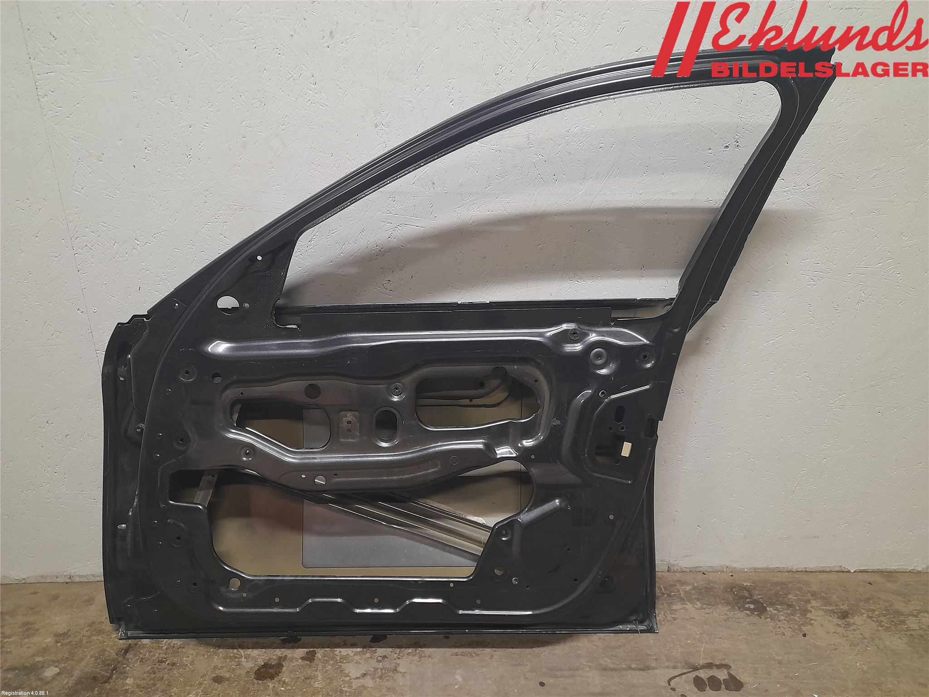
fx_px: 671
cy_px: 348
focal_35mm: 25
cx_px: 464
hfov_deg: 69.4
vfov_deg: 54.9
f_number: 2
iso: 320
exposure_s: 1/50
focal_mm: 4.6
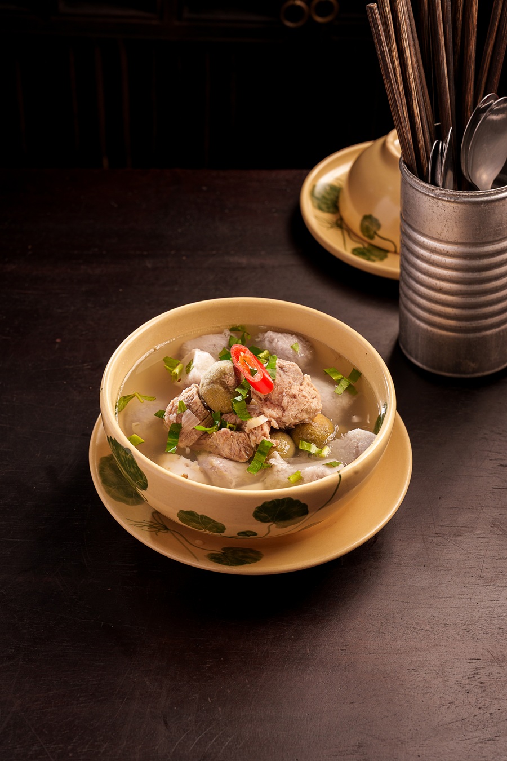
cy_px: 380
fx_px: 1479
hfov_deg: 19.5
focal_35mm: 70
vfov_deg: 28.8
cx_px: 254
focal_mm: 70
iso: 200
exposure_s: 1/160
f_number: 8
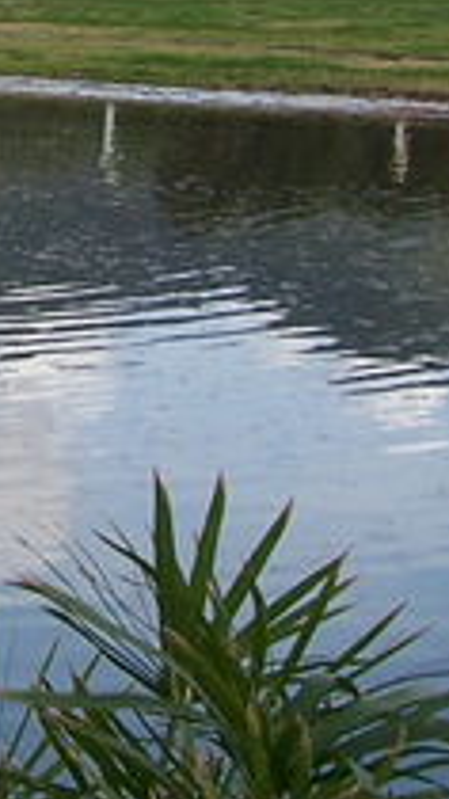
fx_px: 3008
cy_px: -61
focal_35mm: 142
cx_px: -495
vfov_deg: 14.8
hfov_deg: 8.1
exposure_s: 1/350
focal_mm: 6.3
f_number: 4
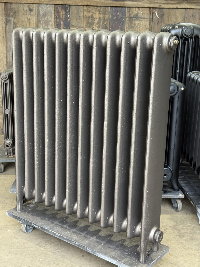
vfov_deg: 38.9
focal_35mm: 49
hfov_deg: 29.7
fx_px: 377
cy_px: 134
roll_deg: -2.2
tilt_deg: -15.5
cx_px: 101
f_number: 1.78
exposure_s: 1/100
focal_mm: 6.76
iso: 160
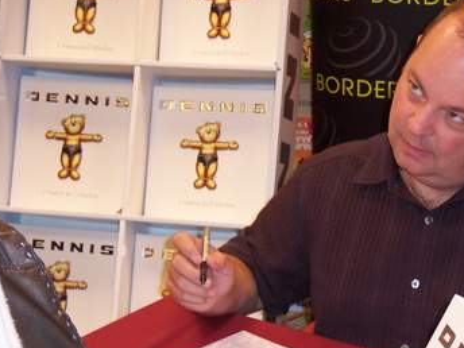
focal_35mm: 95
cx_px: 325
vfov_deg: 15.5
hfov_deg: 20.5
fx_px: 1273
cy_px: 252
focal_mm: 10.7
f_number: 3.4
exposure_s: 1/30
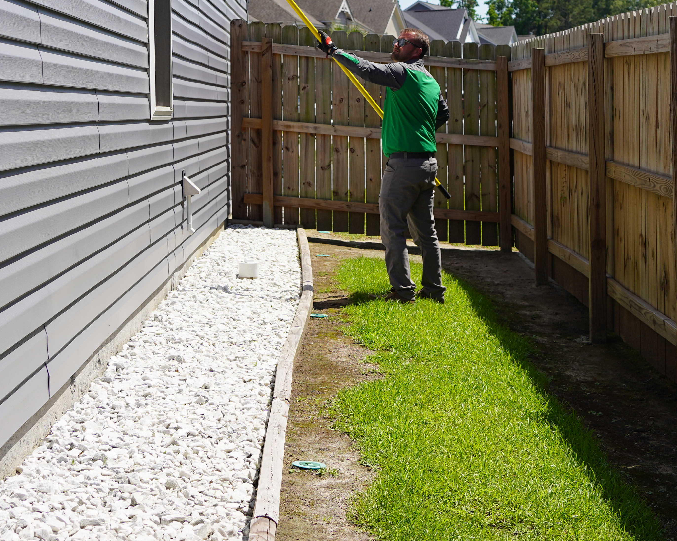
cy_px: 108
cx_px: 354
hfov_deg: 26.4
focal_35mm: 72
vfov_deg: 21.0
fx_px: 1443
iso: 100
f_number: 5
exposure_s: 1/640
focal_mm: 35
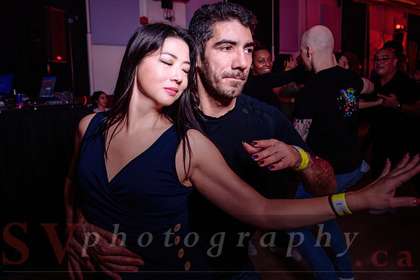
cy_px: 117
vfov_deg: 39.1
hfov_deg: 55.9
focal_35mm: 34
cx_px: 176
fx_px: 394
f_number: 3.5
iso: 800
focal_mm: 29
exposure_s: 1/60
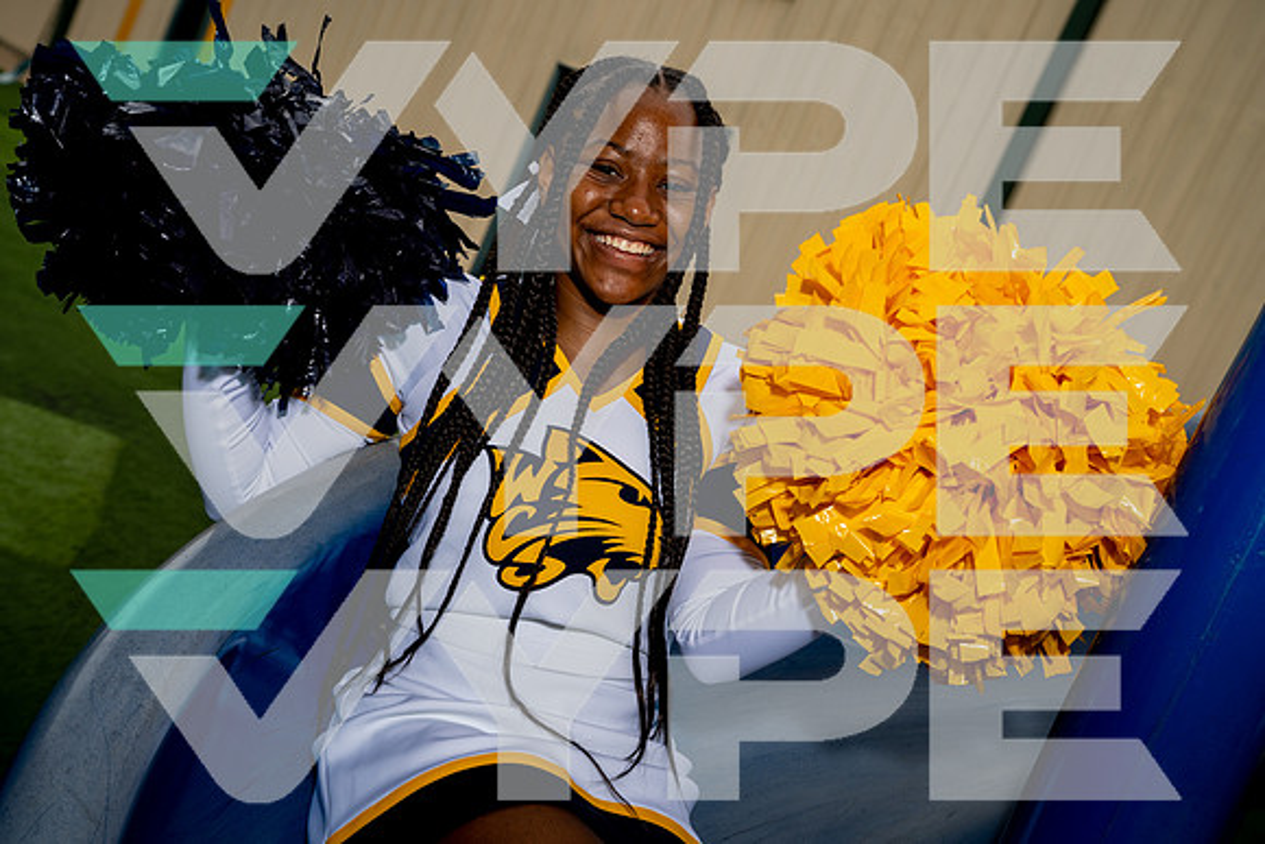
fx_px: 1722
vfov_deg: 27.5
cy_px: 422
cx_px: 632
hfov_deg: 40.3
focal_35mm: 49
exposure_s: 1/250
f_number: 5.6
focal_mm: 49
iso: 100
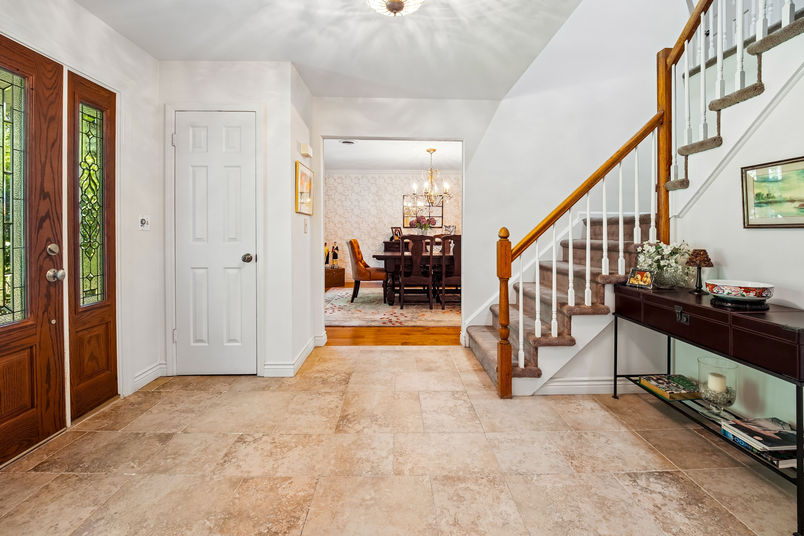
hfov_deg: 104.3
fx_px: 313
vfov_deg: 81.2
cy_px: 268
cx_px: 402
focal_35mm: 14
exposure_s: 1/13
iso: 800
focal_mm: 14
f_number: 7.1
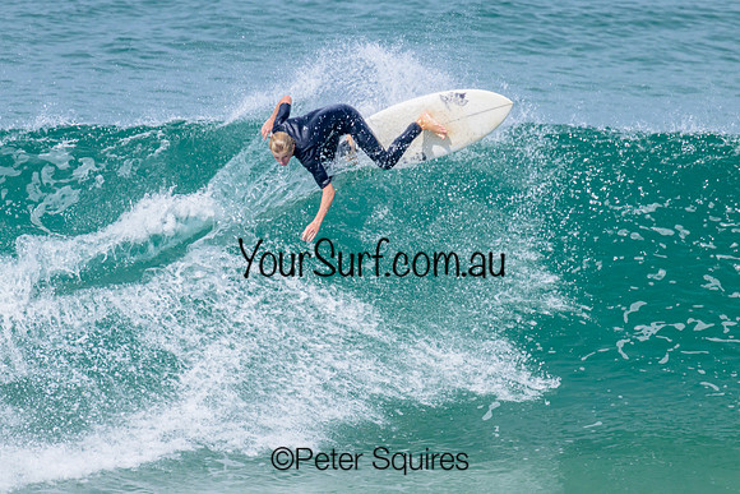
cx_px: 372
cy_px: 234
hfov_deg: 1.9
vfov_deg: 1.3
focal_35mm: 1095
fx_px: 22503
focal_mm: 800
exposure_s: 1/2000
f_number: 11
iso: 640
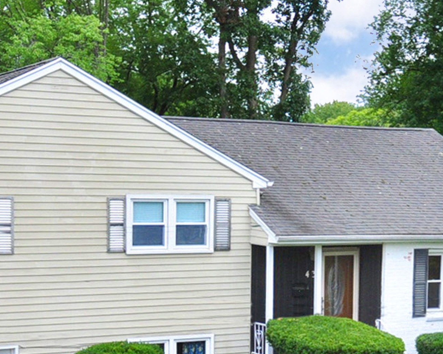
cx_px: 189
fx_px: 696
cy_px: 317
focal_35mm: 53
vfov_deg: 27.6
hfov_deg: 35.3
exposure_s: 1/400
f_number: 8
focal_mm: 17
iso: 500
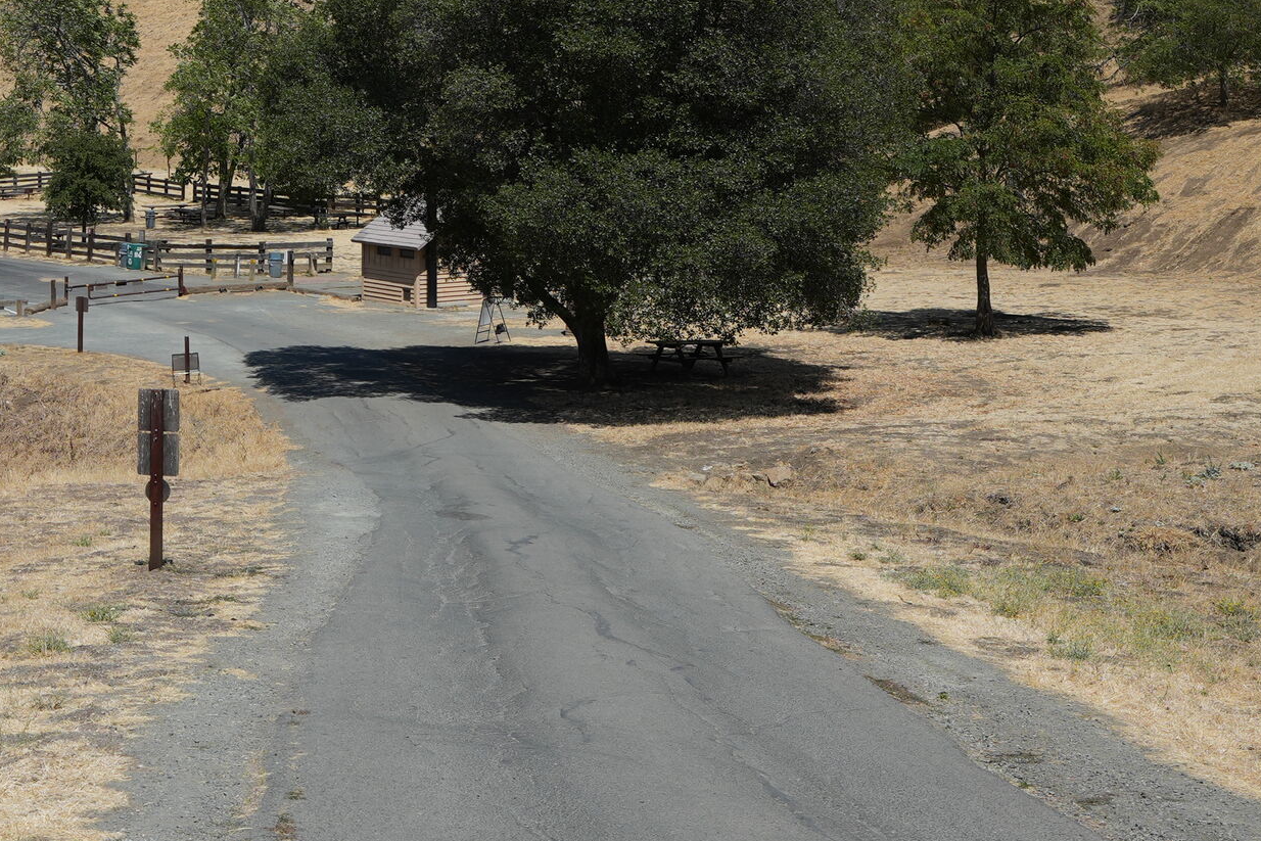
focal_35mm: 56
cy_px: -108
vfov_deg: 22.7
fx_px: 1962
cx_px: 143
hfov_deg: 33.8
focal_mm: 16
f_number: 2.8
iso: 100
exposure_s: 1/3200
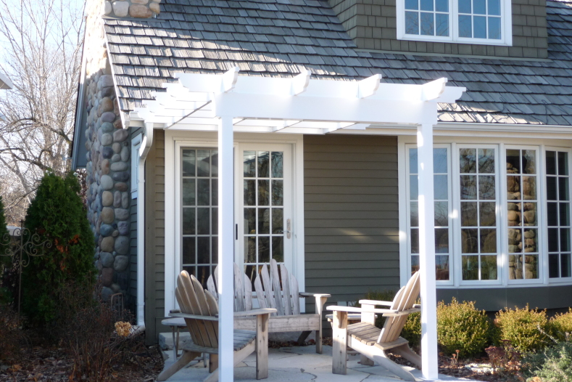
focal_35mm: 58
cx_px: 284
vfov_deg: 23.4
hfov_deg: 34.5
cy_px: 180
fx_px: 921
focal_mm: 9.3
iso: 100
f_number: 4.3
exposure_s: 1/160
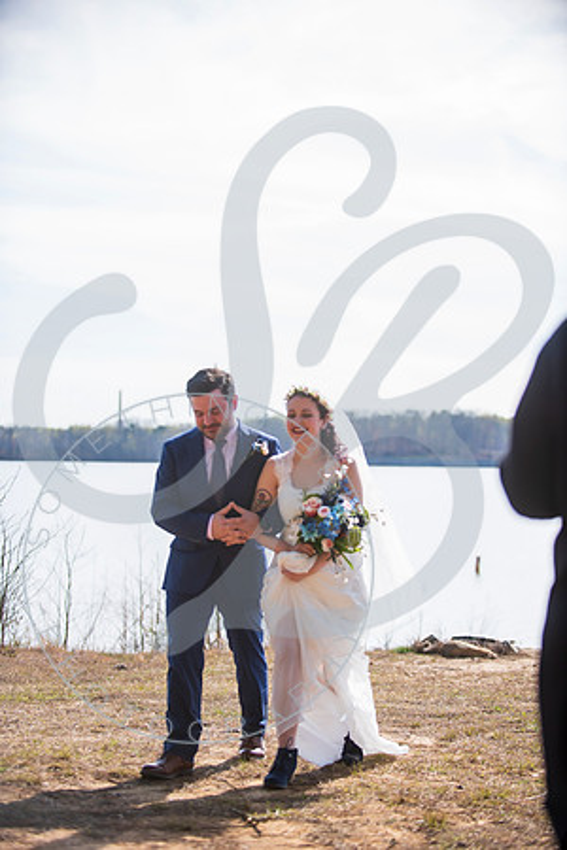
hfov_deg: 19.5
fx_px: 1654
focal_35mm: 70
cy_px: 425
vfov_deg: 28.8
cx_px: 284
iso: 100
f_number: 2.8
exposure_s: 1/800
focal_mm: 70
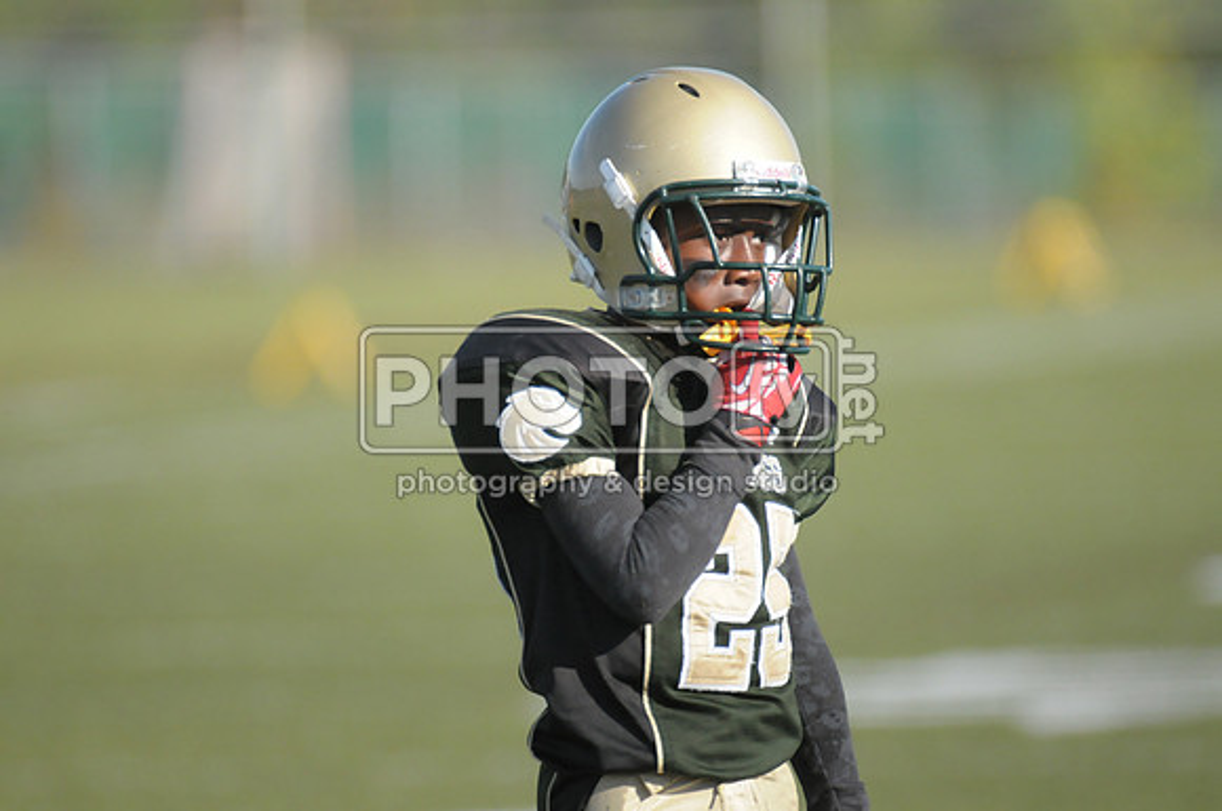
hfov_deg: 3.4
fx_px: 20338
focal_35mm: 600
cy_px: 406
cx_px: 611
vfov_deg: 2.3
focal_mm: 400
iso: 1600
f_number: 4
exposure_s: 1/6400
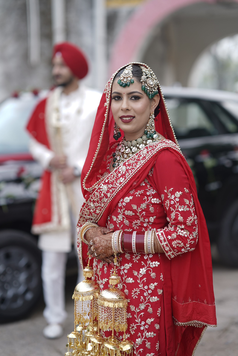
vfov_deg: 23.9
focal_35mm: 85
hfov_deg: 16.1
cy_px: 178
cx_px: 119
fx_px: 843
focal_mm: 85
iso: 50
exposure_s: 1/400
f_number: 1.8
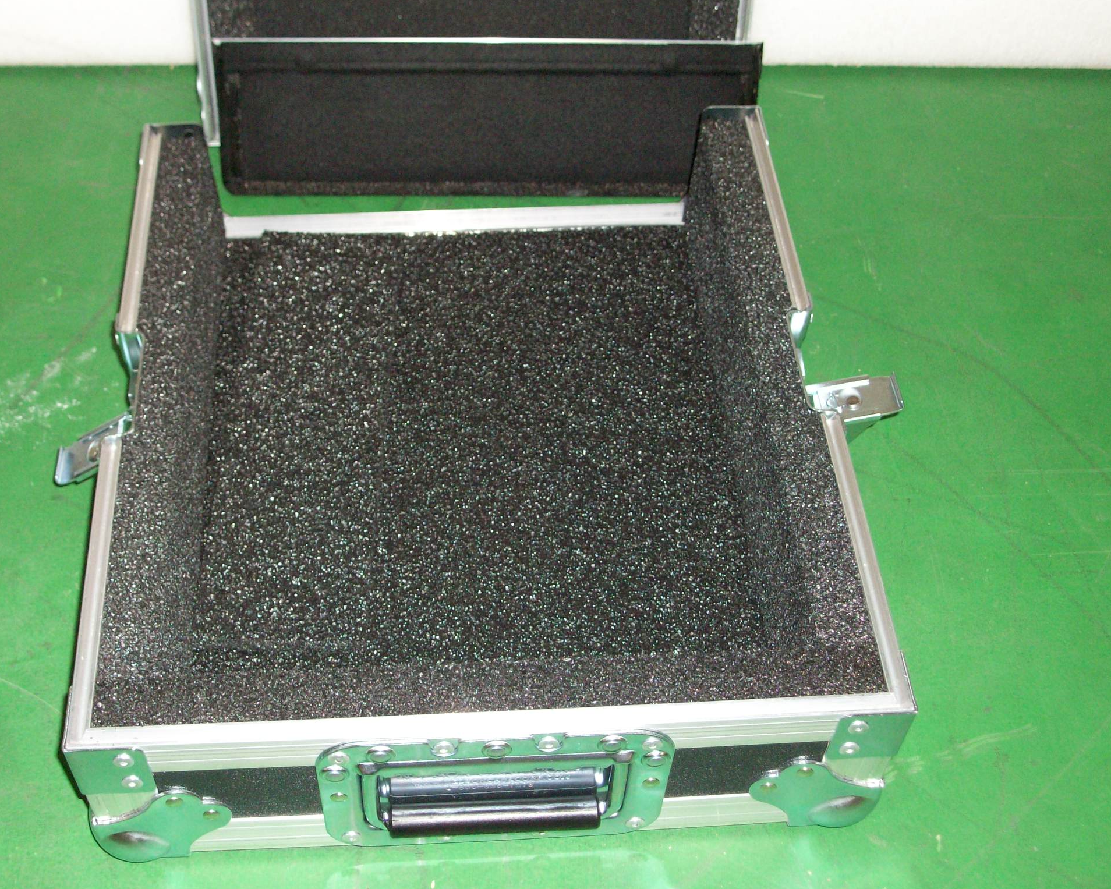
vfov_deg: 34.2
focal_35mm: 44
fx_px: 1447
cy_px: 444
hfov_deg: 42.0
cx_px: 539
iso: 160
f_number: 3.2
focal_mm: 7.1
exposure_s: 1/46
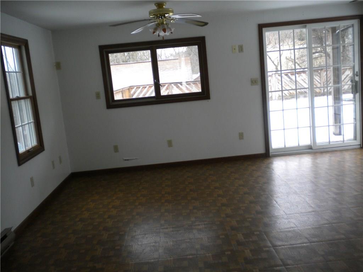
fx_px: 367
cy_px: 136
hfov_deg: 52.6
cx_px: 182
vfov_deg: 40.7
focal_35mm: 35
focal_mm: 6.3
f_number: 3.1
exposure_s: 1/56
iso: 165
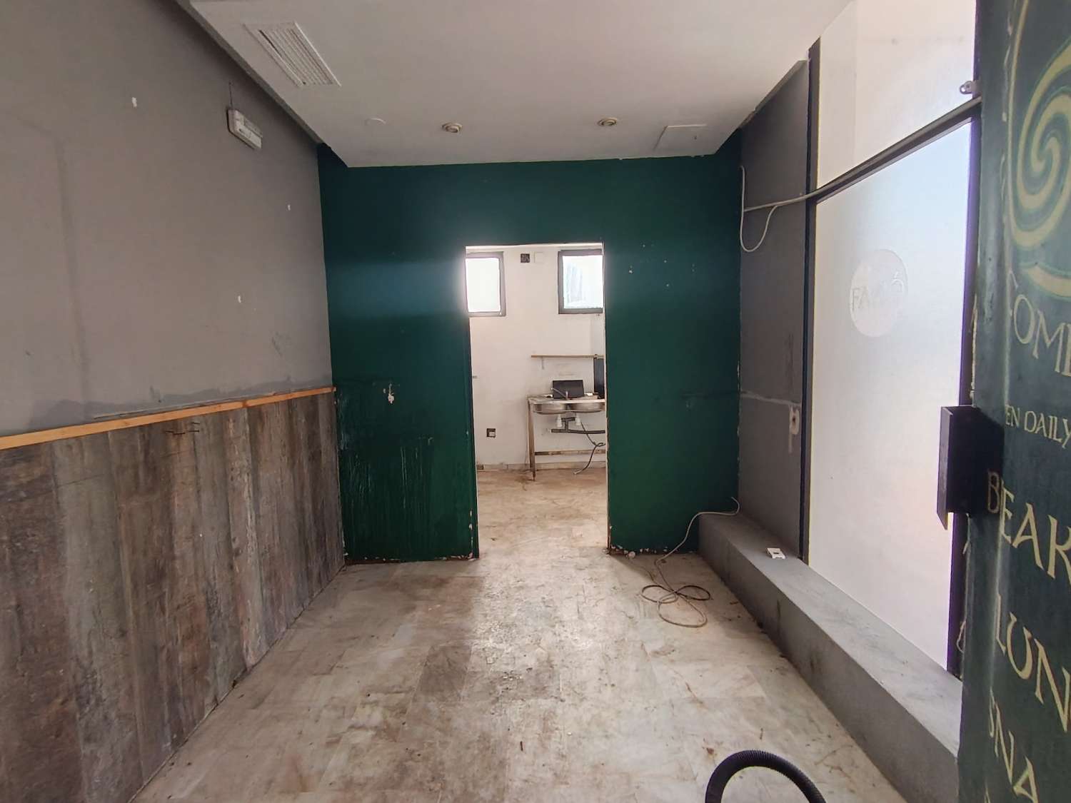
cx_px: 536
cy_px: 402
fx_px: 526
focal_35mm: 17
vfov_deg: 74.7
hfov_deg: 91.0
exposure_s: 1/50
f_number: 2.2
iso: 462
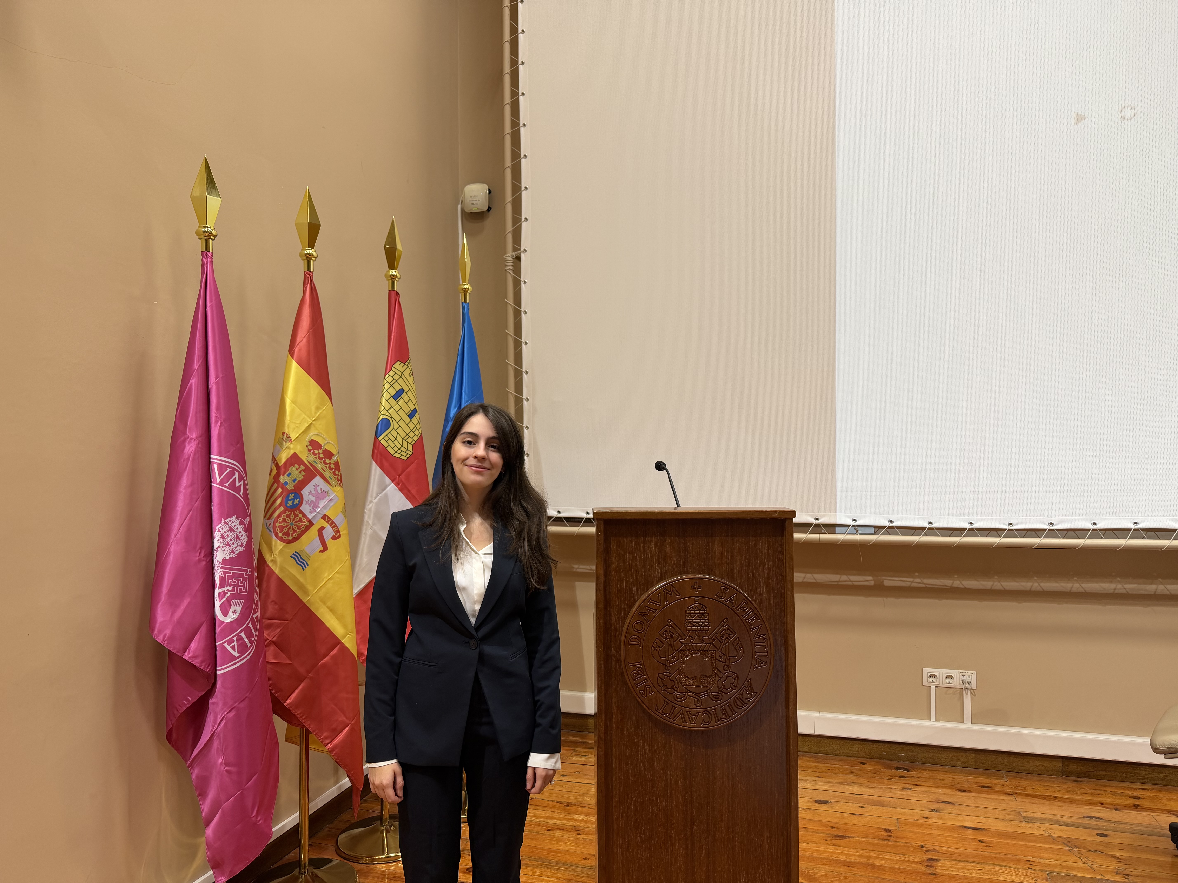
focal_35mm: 24
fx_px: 817
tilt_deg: -0.1
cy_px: 442
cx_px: 589
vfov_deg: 56.8
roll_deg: +0.2
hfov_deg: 71.6
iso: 125
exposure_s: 1/60
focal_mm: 6.76
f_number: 1.78
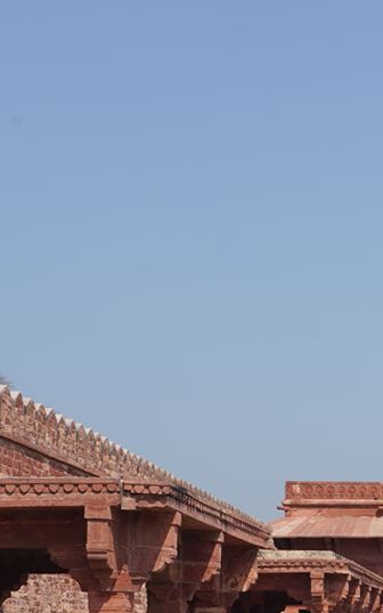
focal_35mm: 91
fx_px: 1521
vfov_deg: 22.2
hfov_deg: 13.7
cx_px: 538
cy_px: 562
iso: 100
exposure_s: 1/100
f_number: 16
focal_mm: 24
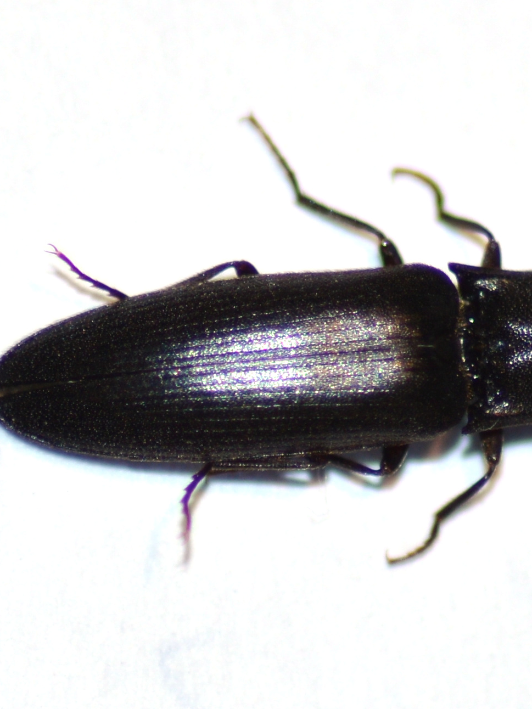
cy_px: 354
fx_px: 4447
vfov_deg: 9.1
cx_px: 350
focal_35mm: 217
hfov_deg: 6.8
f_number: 4
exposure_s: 1/200
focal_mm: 100
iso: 100
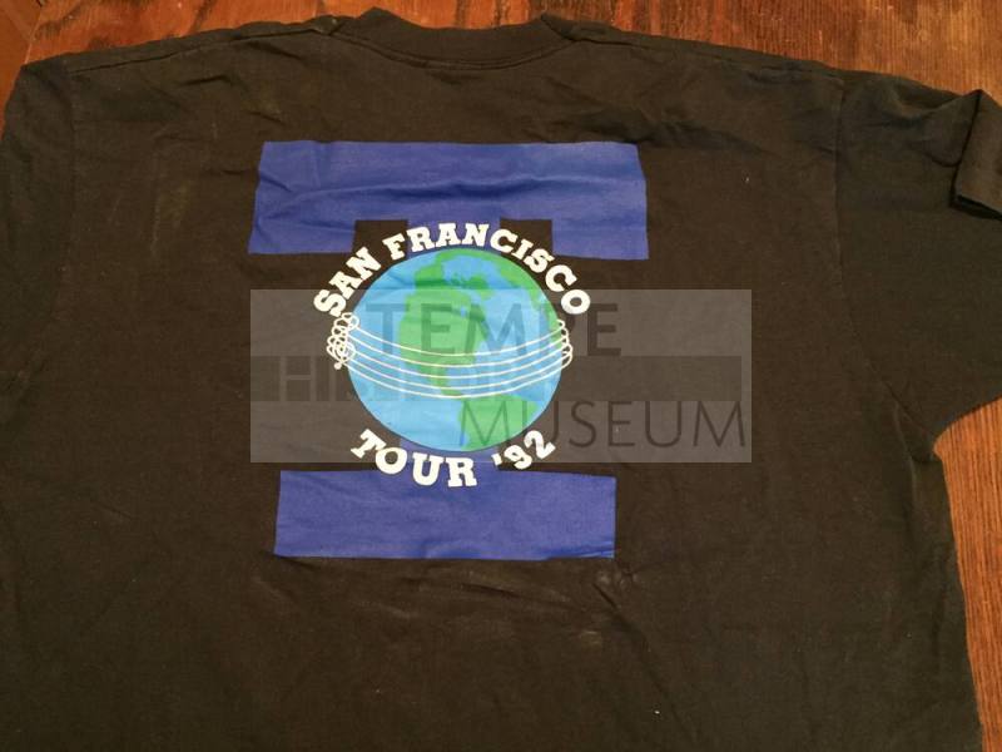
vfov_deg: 48.2
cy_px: 376
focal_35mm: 29
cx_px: 501
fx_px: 839
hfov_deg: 61.7
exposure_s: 1/15
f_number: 2.2
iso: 250
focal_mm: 4.15
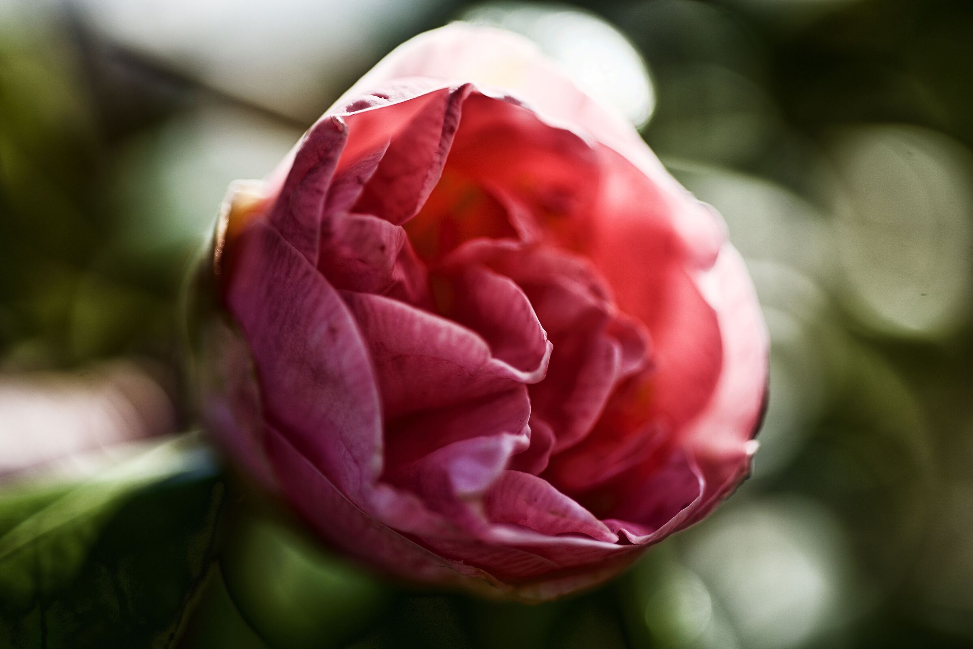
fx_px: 1622
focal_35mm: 60
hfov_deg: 33.4
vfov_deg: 22.6
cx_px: 486
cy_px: 324
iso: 100
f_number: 3.5
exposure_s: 1/1250
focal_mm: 60
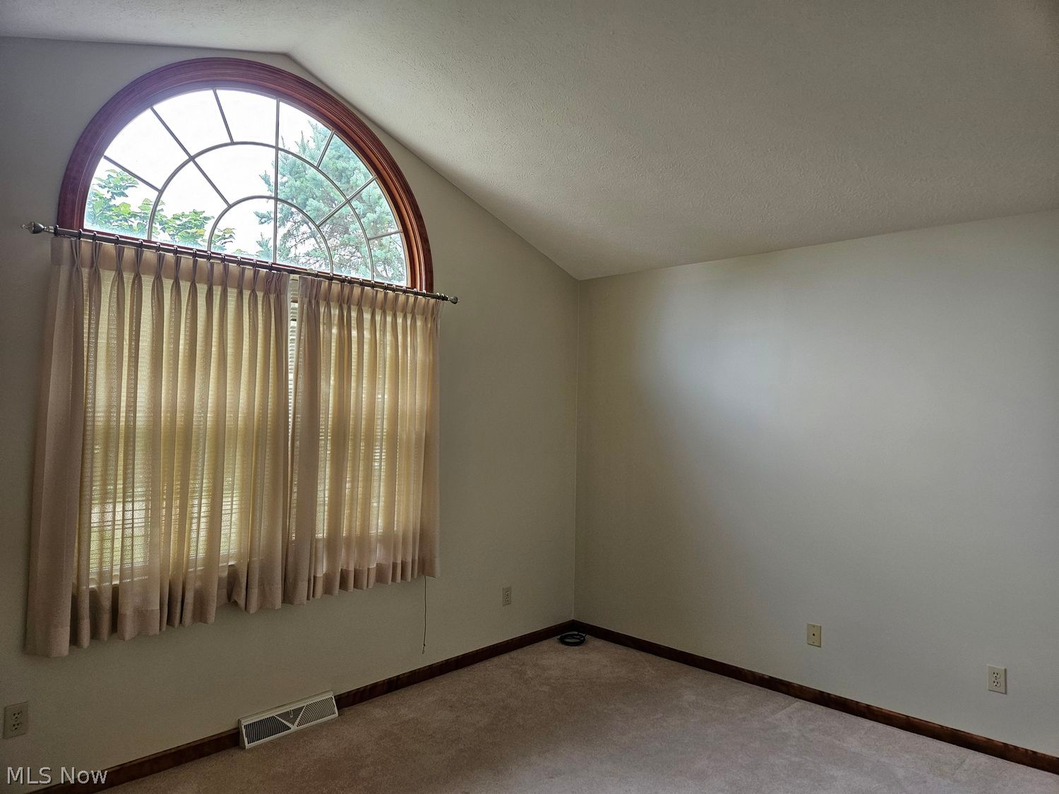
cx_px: 530
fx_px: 704
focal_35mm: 23
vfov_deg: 58.9
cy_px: 397
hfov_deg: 73.9
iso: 125
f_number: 1.8
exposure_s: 1/180
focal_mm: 5.4
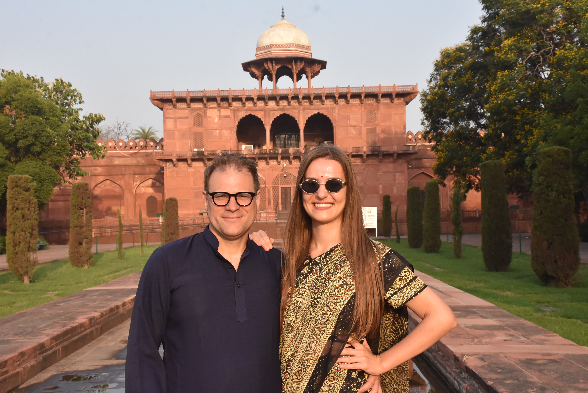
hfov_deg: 41.1
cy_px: 196
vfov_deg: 28.1
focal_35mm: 48
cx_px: 294
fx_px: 785
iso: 1250
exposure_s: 1/640
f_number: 13
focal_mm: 32
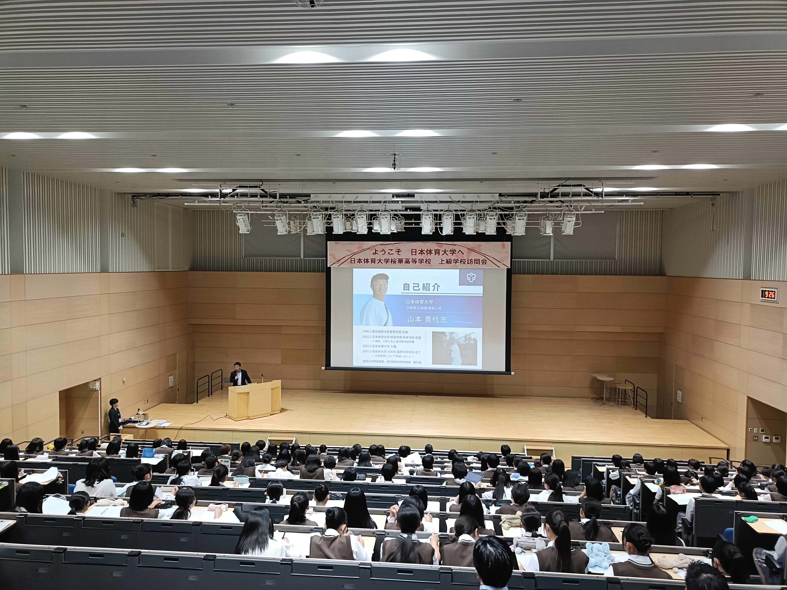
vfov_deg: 54.9
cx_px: 394
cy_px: 295
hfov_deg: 69.4
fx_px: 568
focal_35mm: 25
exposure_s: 1/50
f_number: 1.7
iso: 1250
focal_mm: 4.7
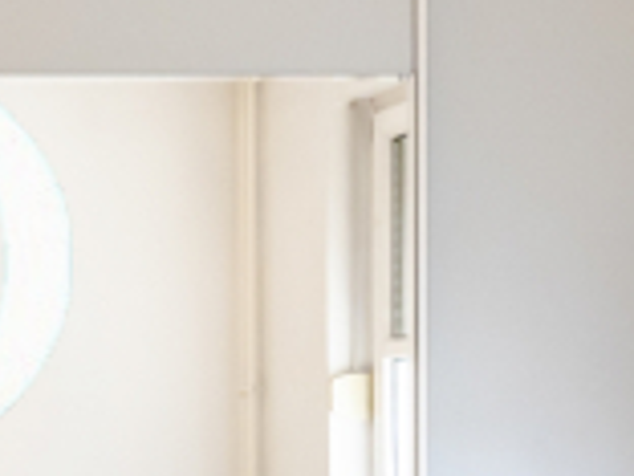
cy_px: 415
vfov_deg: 16.2
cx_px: -203
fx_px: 1648
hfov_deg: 19.9
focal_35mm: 90
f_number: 4
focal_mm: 7
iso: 400
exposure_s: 1/160
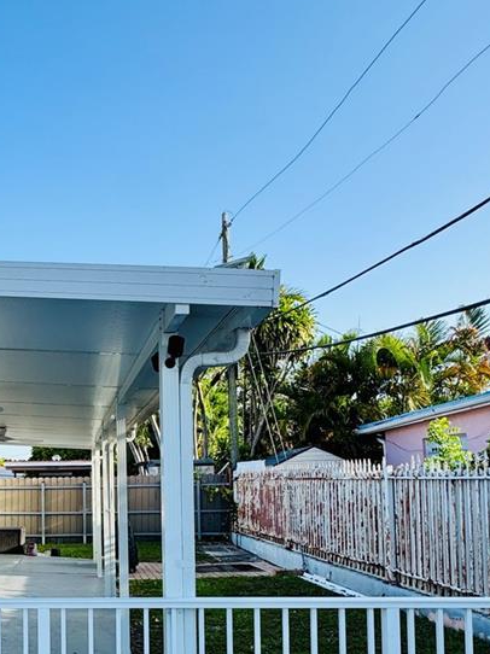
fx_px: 586
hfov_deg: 41.7
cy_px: 454
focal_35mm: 31
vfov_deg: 56.7
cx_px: 46
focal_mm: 2.22
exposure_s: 1/561
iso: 40
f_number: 2.2
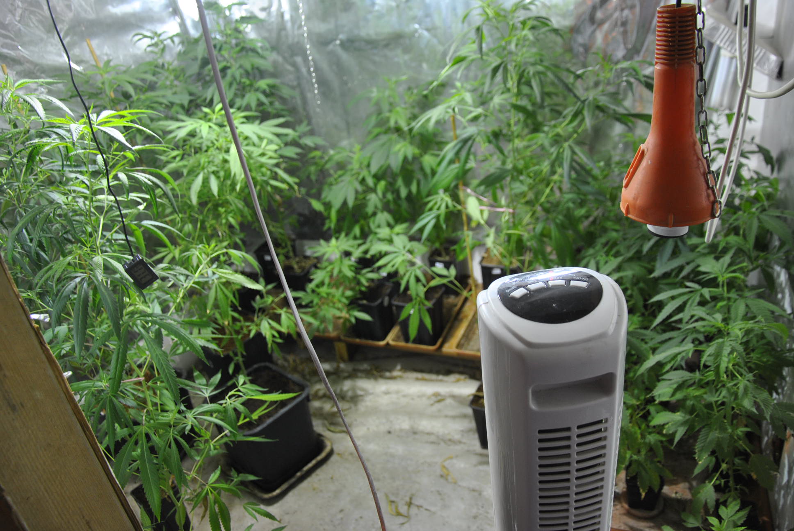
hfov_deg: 67.3
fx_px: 596
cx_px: 397
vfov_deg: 48.0
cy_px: 266
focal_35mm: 27
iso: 250
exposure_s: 1/30
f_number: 3.5
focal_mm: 18
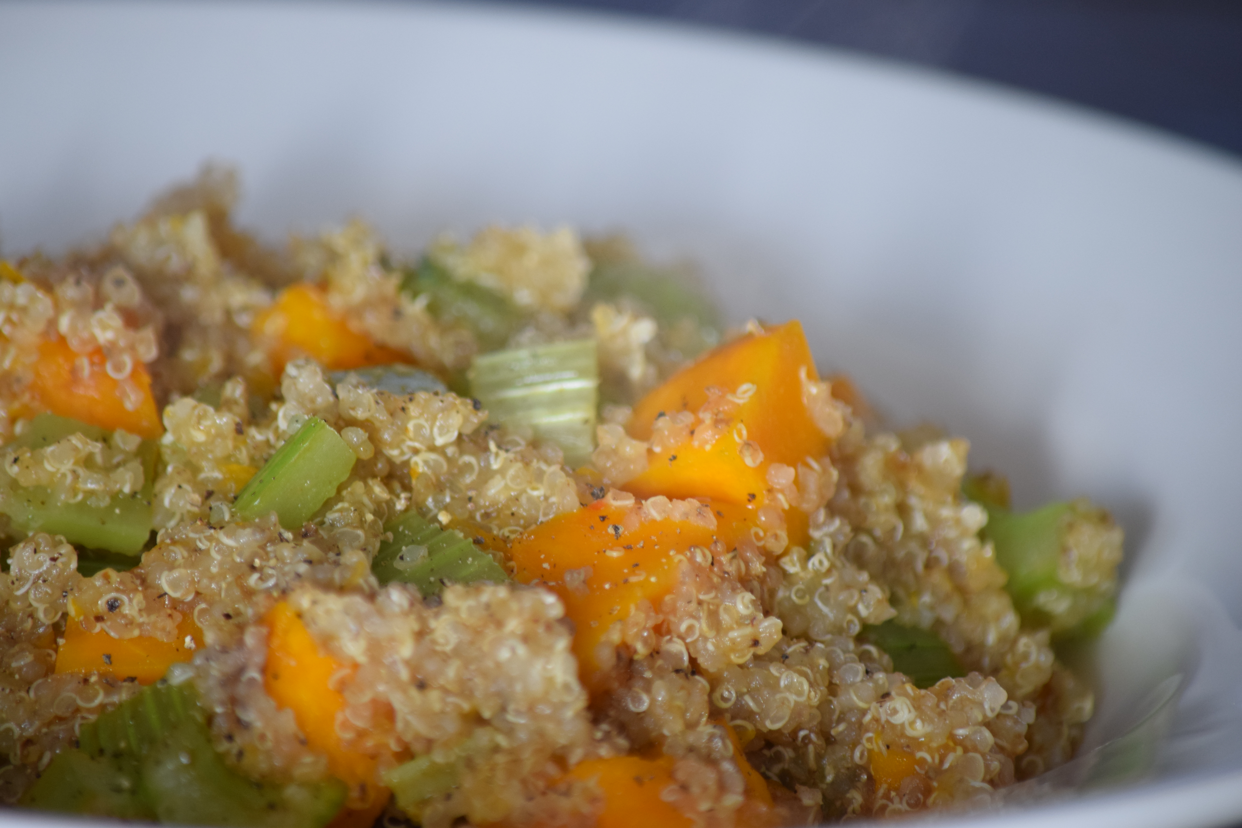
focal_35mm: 360
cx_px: 621
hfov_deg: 5.7
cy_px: 414
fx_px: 12419
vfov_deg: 3.8
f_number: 5.6
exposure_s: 1/125
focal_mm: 240
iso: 720
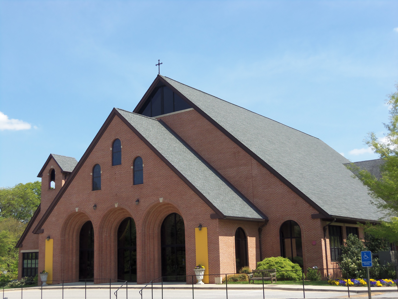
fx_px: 563
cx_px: 199
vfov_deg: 29.7
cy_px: 150
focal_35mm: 49
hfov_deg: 38.9
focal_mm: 8.7
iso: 64
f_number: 4.6
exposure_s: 1/320
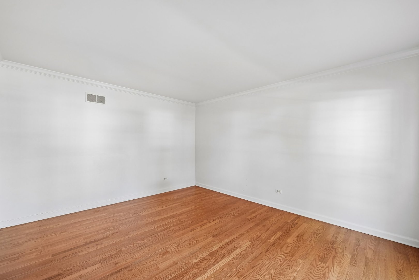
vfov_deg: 81.2
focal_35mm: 14
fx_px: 163
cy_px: 140
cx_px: 210
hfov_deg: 104.3
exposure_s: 1/40
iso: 400
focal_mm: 14
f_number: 3.2
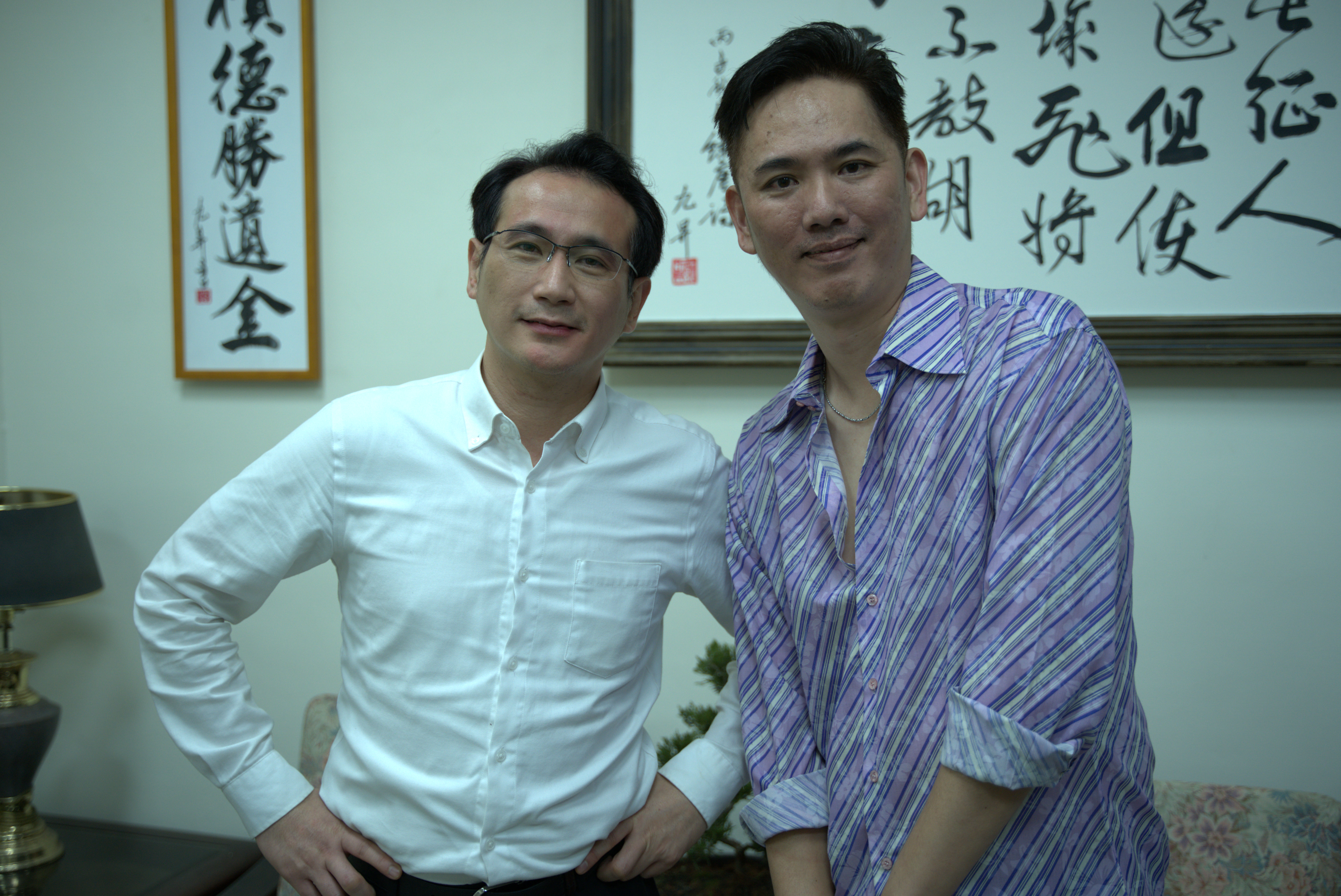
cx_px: 670
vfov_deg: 34.3
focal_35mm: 39
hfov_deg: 49.5
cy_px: 448
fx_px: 1454
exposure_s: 1/160
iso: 320
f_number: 2.8
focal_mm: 39
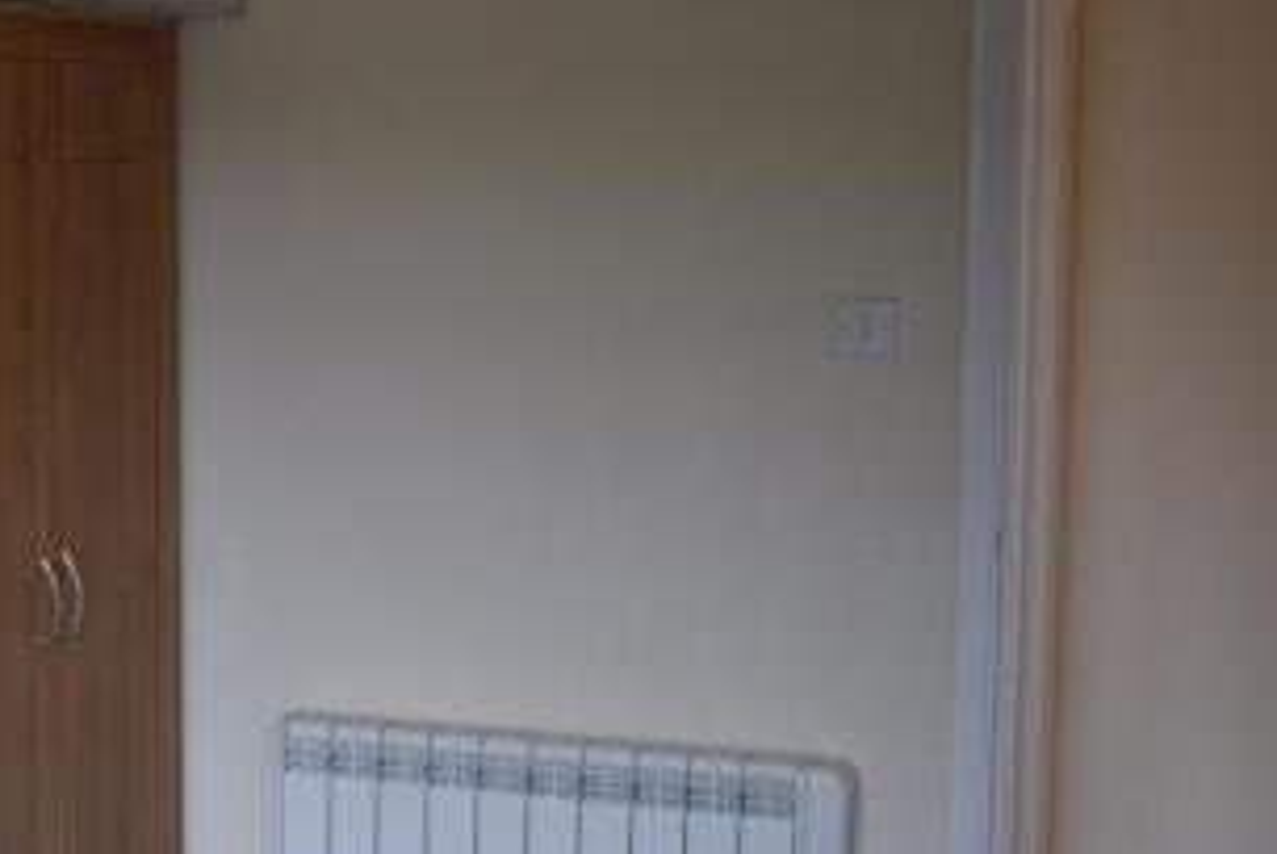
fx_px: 2630
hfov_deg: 25.5
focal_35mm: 74
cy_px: 542
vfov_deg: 18.4
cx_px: -86
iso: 400
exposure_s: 1/80
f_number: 4.5
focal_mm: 23
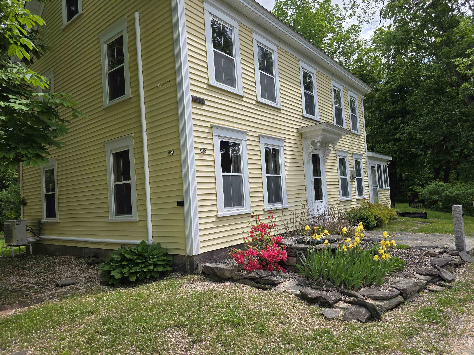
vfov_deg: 58.9
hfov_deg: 73.9
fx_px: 315
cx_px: 237
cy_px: 178
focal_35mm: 23
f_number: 1.7
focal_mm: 6.3
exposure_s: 1/1859
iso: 80
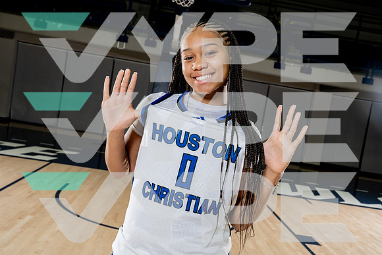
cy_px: 128
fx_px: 371
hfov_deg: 54.4
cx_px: 191
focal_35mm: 35
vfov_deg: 37.9
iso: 640
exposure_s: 1/250
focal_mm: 35
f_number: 8
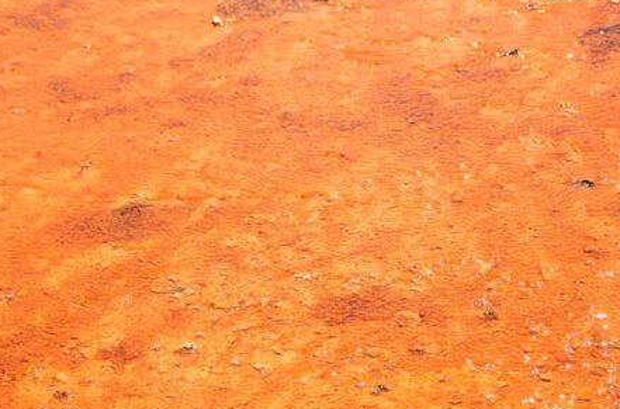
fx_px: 2318
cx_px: 294
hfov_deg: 15.2
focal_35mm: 135
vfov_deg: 10.1
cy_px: 287
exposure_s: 1/1000
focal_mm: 62
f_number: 8
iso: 200
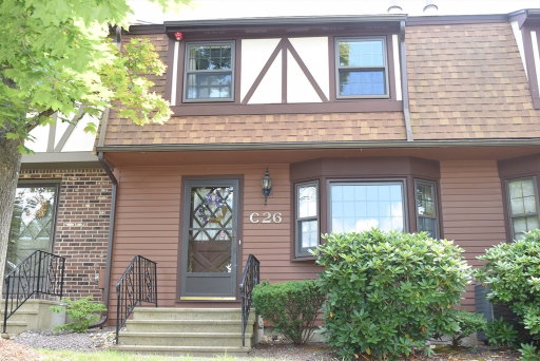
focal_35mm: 39
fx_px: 585
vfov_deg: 34.3
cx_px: 270
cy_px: 180
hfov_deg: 49.5
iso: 400
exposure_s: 1/100
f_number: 7.1
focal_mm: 26
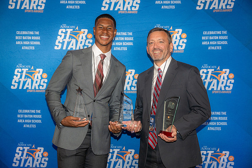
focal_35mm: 47
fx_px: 329
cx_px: 126
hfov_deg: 41.9
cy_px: 84
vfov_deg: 28.7
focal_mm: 47
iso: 320
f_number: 3.5
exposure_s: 1/160
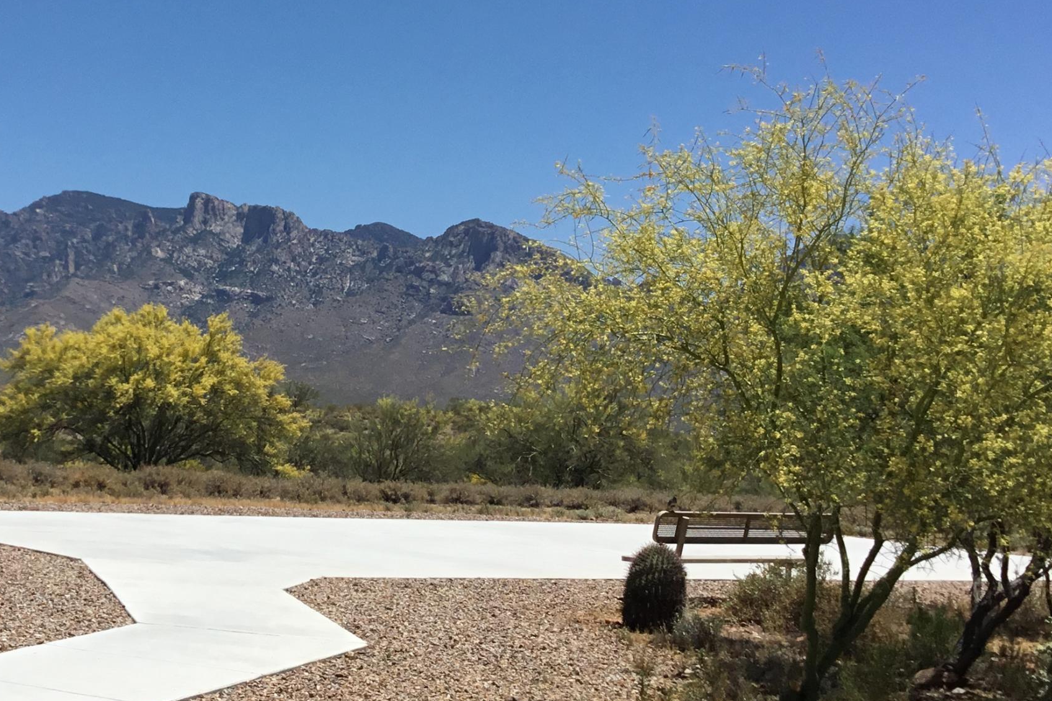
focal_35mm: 57
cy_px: 334
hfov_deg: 34.5
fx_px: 1665
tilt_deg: +2.4
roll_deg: -2.5
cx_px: 288
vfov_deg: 23.8
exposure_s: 1/2809
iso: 25
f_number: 2.4
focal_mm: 3.3
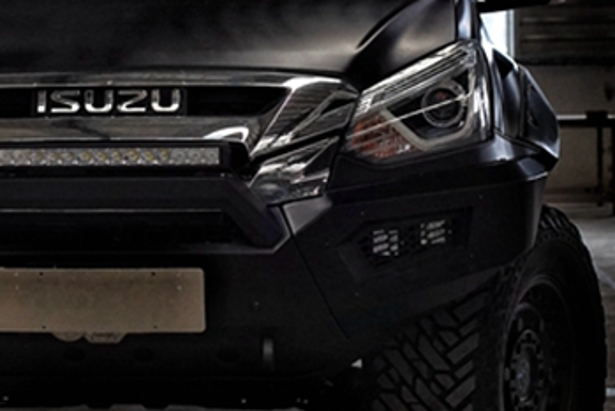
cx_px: 107
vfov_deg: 10.6
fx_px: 2205
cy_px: 95
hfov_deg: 15.8
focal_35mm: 129
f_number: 5
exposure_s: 1/60
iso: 1250
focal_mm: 50
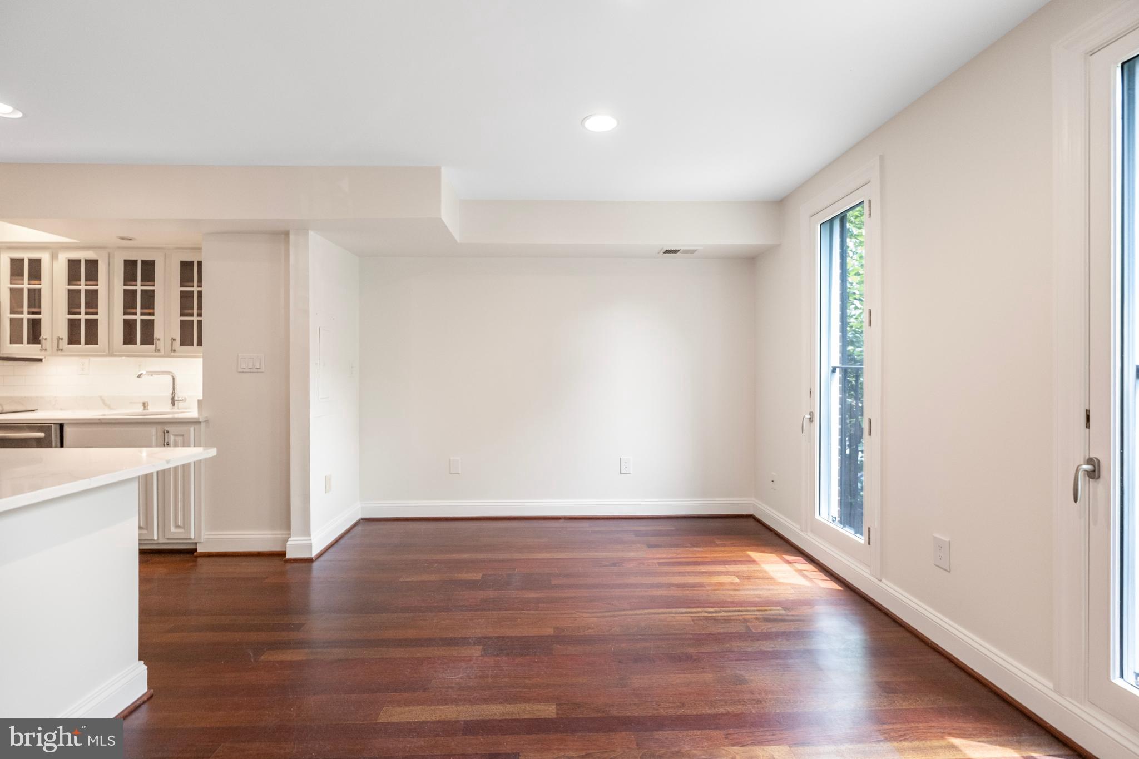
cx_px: 570
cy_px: 380
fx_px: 475
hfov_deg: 100.4
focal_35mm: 15
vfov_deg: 77.3
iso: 320
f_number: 4
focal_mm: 10
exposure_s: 1/40
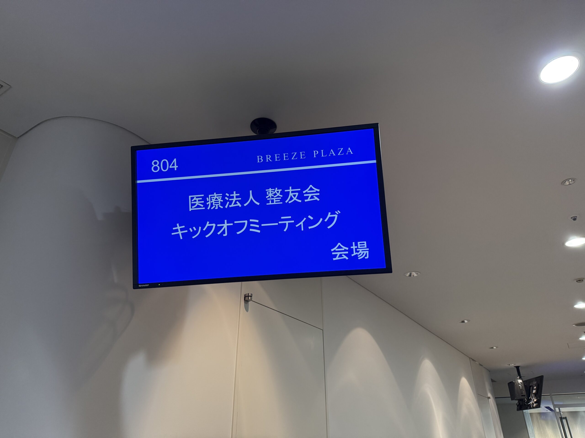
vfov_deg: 56.8
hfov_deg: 71.6
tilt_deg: +27.3
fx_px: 406
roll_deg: +0.1
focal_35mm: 24
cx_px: 292
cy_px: 219
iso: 200
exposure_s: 1/120
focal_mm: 6.76
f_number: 1.78
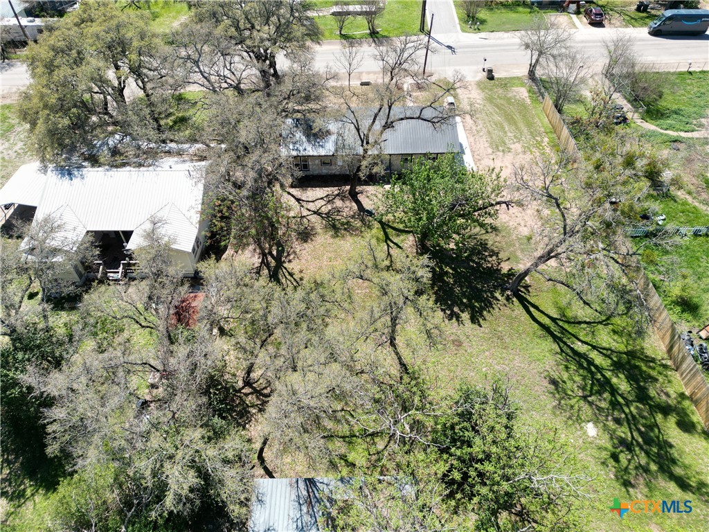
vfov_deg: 56.8
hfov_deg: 71.6
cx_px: 354
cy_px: 266
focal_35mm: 24
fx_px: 492
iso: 200
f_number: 1.7
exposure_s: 1/2500
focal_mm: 6.72
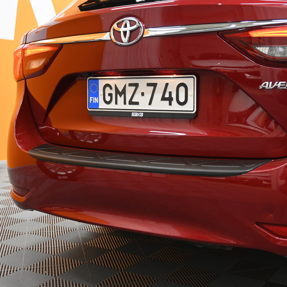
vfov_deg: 34.9
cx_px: 179
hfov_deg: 34.7
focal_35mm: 49
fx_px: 456
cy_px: 144
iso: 560
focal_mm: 25
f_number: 4.2
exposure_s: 1/40
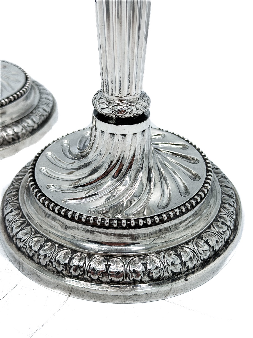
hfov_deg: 30.3
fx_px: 468
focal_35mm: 48
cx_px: 126
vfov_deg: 39.7
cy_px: 169
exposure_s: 1/1700
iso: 64
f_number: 1.8
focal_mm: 6.76
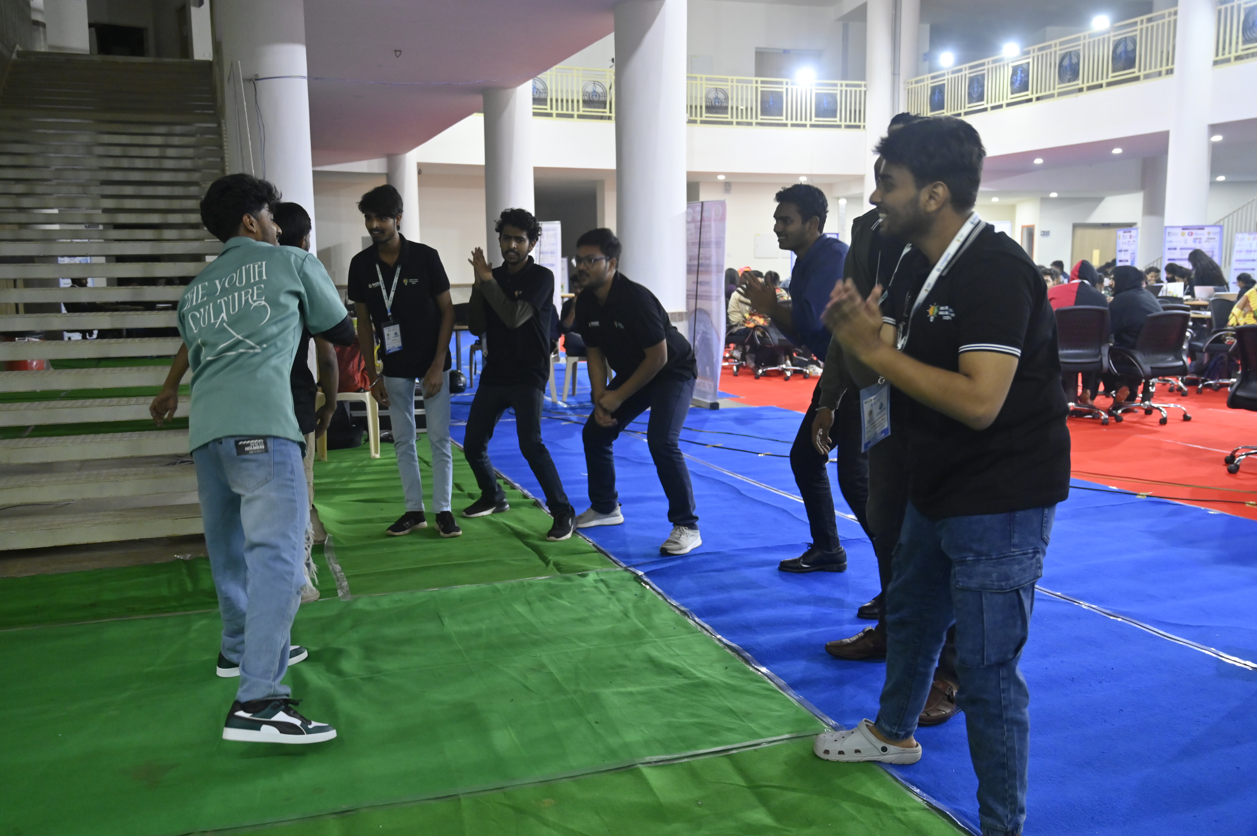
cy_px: 418
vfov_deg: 41.7
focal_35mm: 32
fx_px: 1099
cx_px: 628
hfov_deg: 59.5
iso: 3200
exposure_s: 1/100
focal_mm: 31.5
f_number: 4
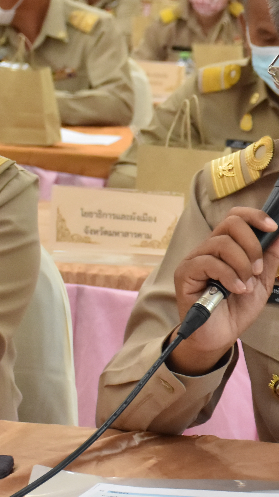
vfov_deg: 13.3
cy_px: 325
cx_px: 482
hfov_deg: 7.3
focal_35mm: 162
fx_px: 2131
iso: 1600
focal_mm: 40
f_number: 5.6
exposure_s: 1/200
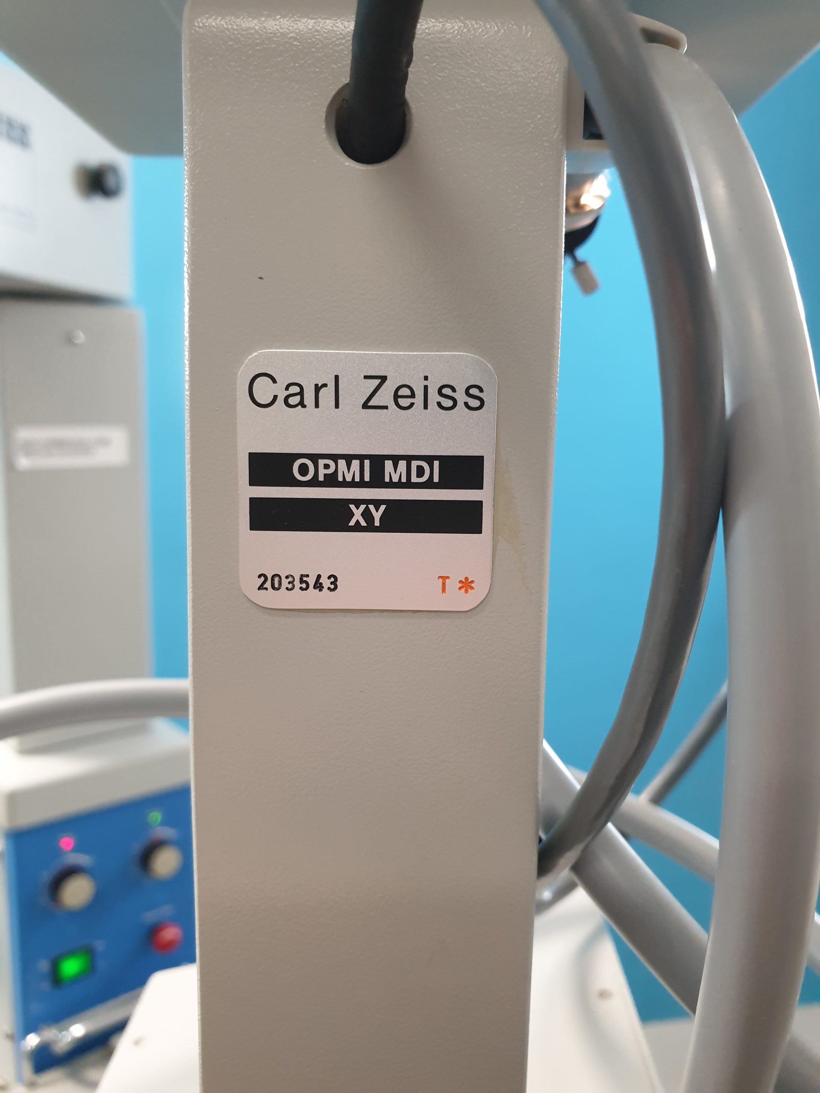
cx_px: 410
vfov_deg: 67.3
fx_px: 821
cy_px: 546
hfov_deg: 53.1
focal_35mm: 26
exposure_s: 1/50
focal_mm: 4.3
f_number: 2.4
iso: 320
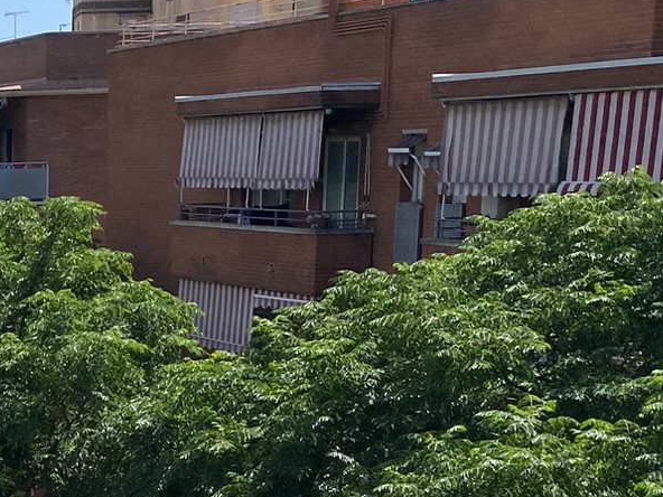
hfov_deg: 19.7
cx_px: -245
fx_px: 1724
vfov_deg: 16.0
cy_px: 514
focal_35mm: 90
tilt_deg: -13.0
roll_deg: +1.3
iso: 32
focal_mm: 4.25
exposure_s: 1/3984
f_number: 1.8
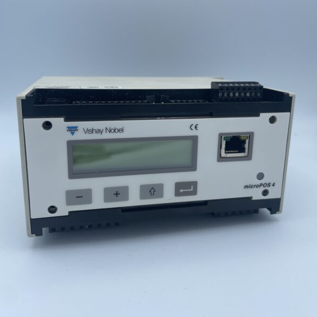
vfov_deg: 52.3
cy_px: 135
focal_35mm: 31
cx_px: 159
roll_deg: +0.1
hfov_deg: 52.5
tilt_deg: -16.4
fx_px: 321
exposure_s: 1/1366
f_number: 1.6
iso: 32
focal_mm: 4.2
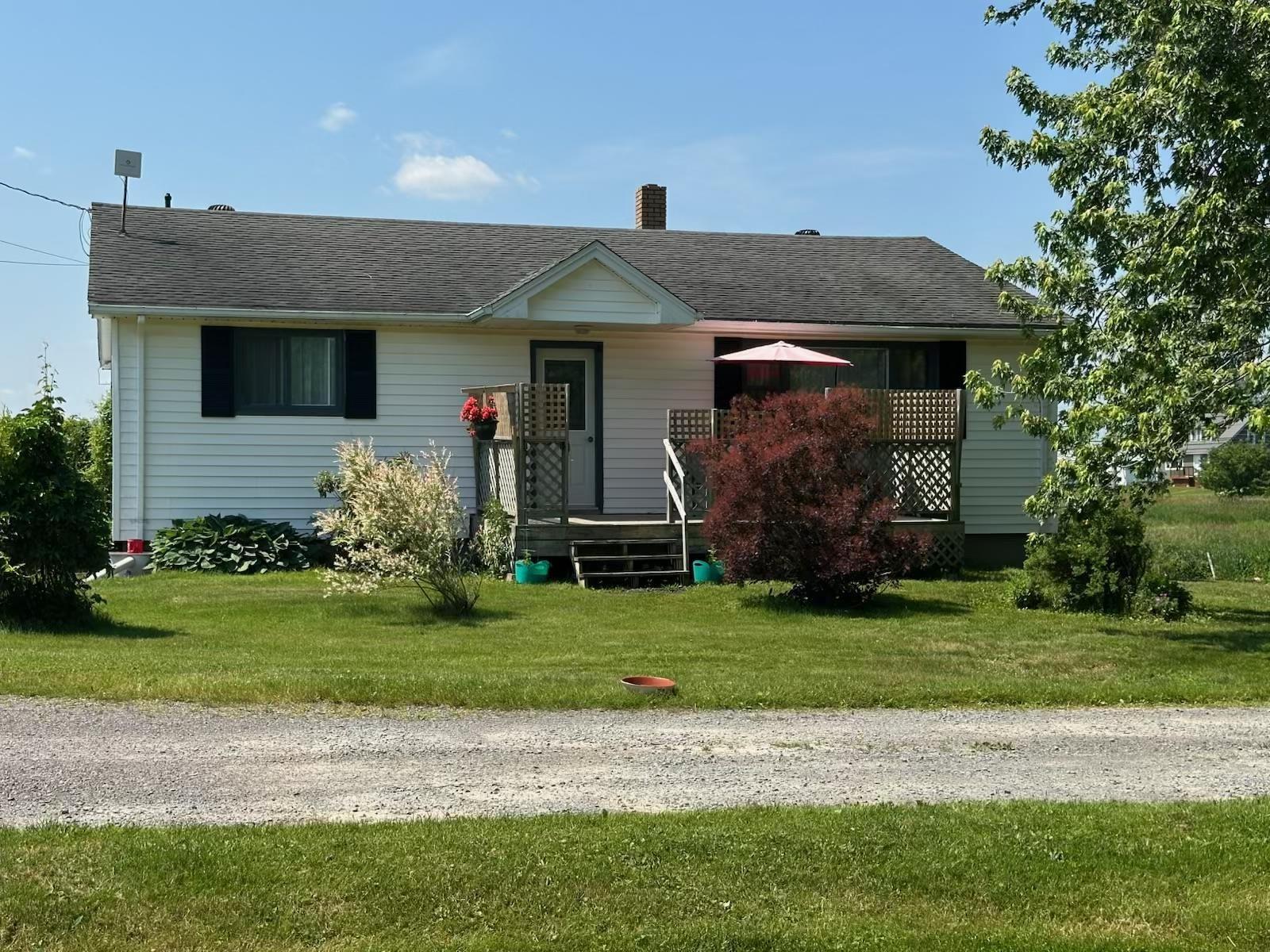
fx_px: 1761
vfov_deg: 30.3
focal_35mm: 48
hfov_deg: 39.7
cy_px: 476
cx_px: 635
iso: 64
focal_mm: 6.86
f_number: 1.78
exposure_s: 1/3472
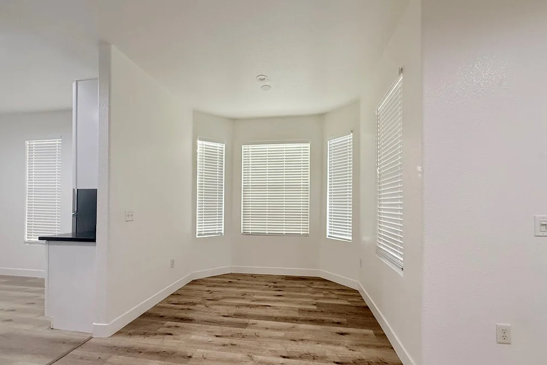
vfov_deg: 77.1
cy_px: 201
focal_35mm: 15
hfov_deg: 100.4
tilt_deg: +1.1
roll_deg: +0.2
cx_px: 270
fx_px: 228
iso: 320
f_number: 2.2
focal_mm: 2.22
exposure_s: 1/120
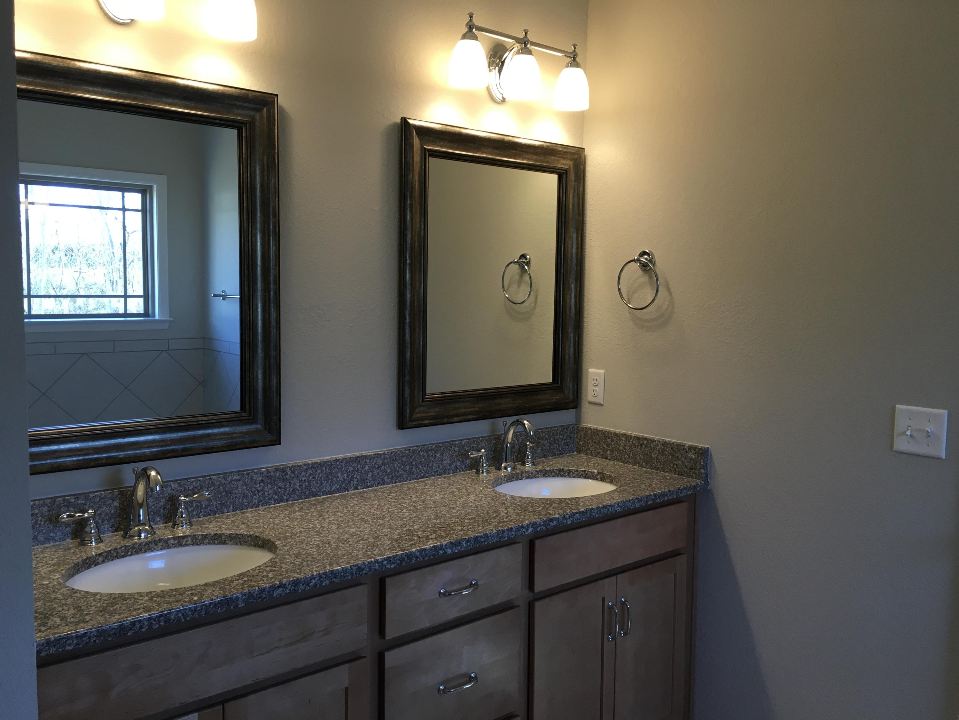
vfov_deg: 48.2
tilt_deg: -5.0
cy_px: 360
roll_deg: -0.3
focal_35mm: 29
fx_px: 803
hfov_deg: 61.7
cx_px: 480
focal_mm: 4.15
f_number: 2.2
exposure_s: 1/30
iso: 32
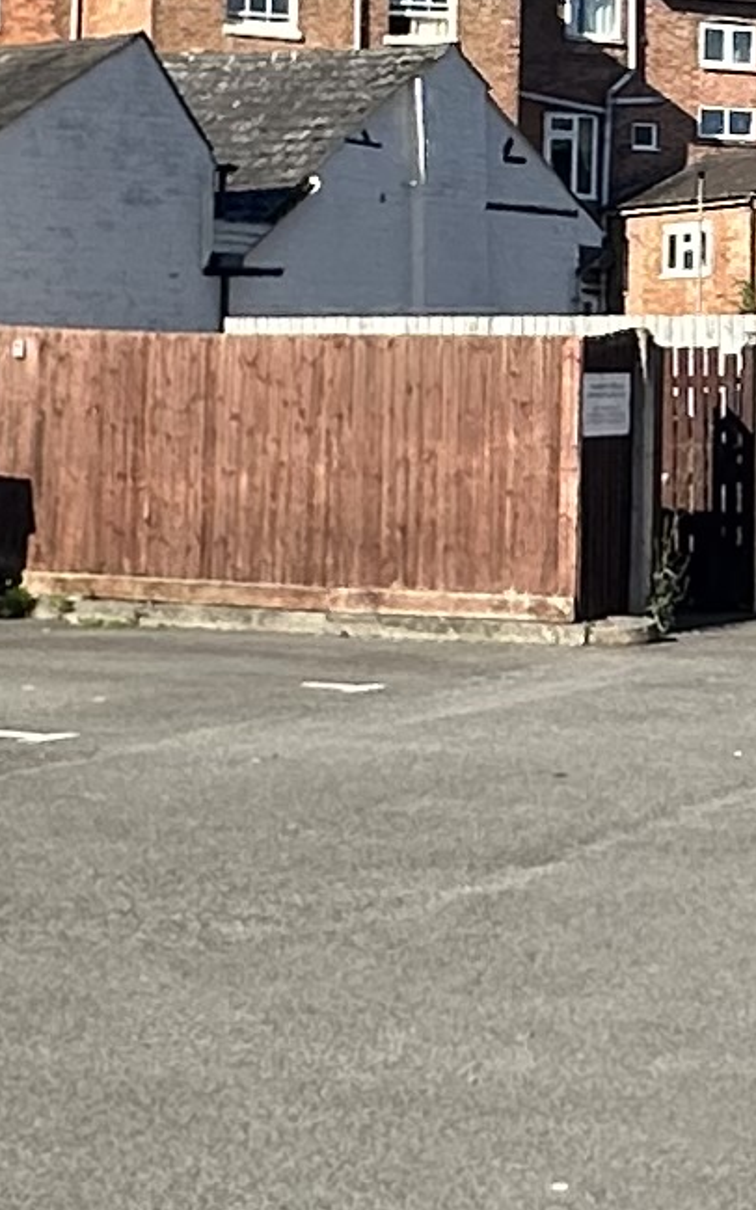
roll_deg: +0.5
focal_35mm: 92
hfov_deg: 13.3
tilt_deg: +3.5
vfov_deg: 22.2
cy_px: 184
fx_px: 3034
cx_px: 1182
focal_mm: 2.22
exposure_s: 1/1949
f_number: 2.2
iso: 50
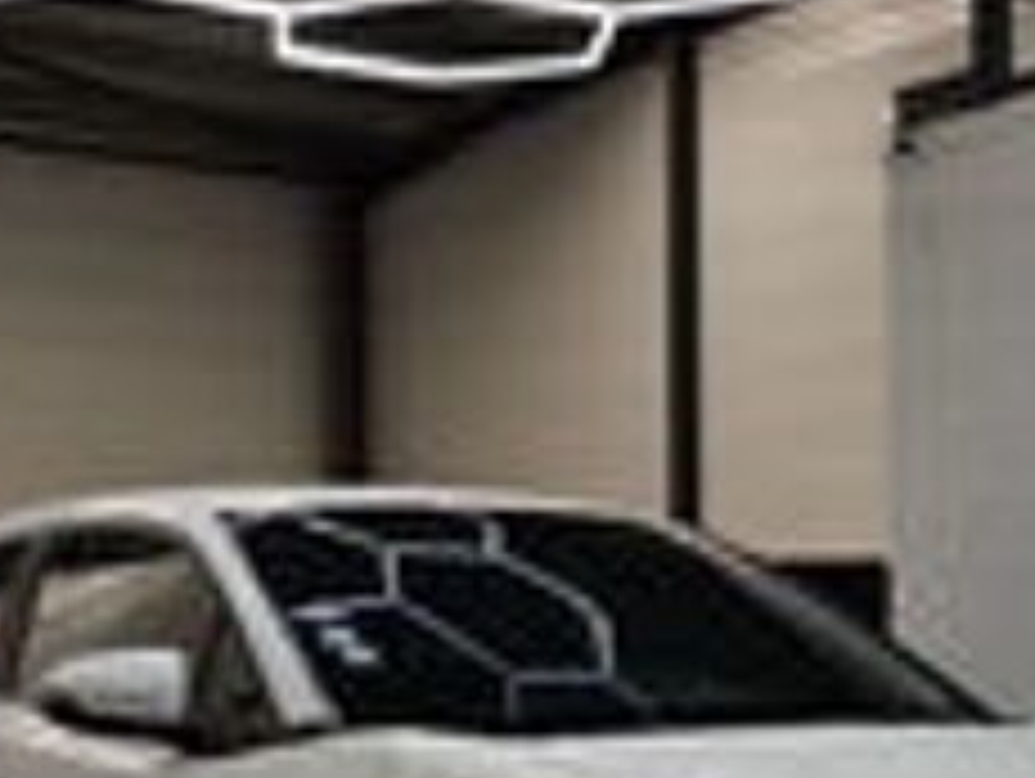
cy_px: 715
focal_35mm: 75
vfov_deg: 19.3
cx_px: 580
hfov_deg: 25.9
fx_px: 2245
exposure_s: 1/80
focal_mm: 18
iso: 200
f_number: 4
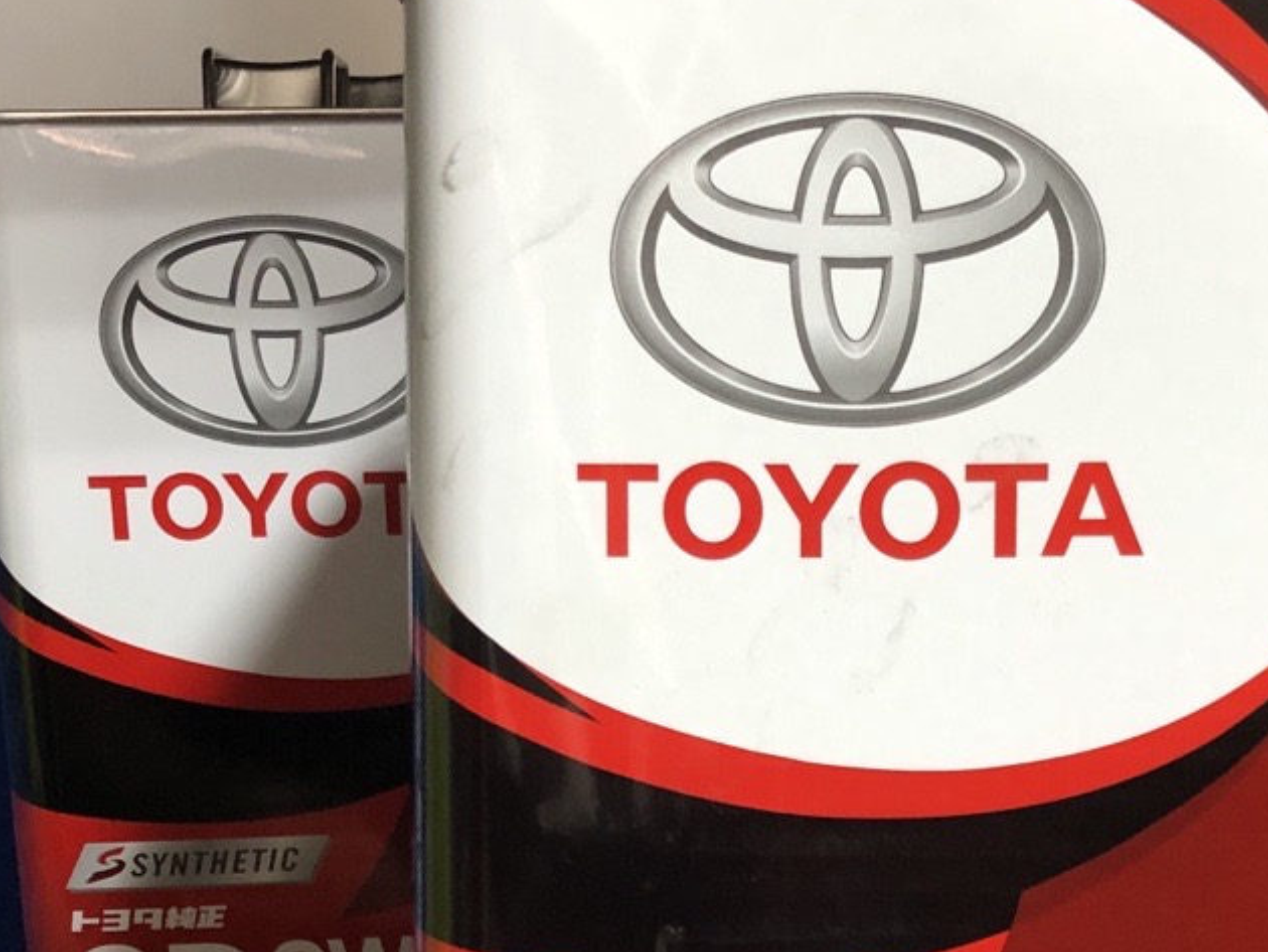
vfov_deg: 22.4
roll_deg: +1.3
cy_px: 865
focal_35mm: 64
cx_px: 749
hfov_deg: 30.2
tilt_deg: -16.4
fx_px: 2345
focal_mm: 4
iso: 40
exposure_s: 1/15
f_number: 1.8
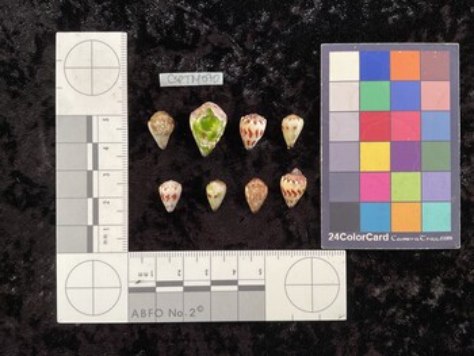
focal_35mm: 29
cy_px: 178
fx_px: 397
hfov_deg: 61.6
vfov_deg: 48.3
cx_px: 237
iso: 40
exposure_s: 1/50
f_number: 1.8
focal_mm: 3
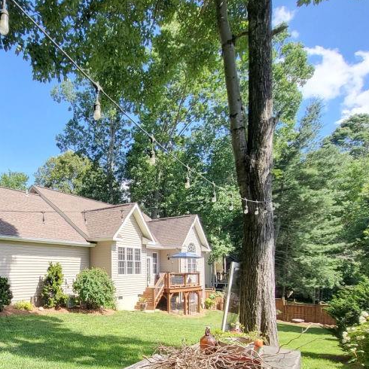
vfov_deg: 62.4
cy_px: 262
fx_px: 289
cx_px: 47
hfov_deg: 57.2
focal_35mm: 24
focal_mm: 1.74
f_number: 2.2
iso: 32
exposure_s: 1/365
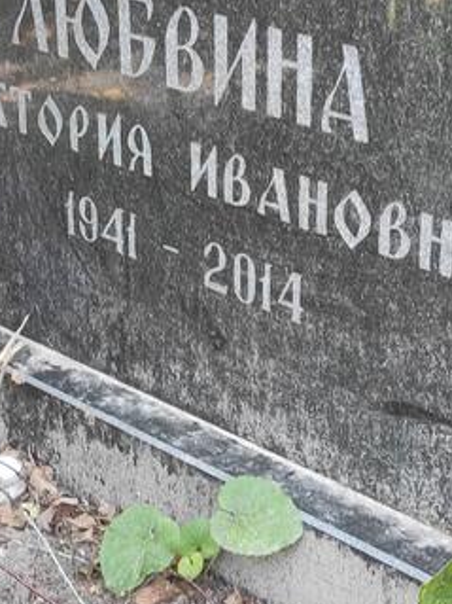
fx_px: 819
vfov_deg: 40.4
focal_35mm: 47
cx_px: 244
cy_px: 276
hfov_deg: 30.8
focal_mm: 5.43
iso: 332
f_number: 1.89
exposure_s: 1/50
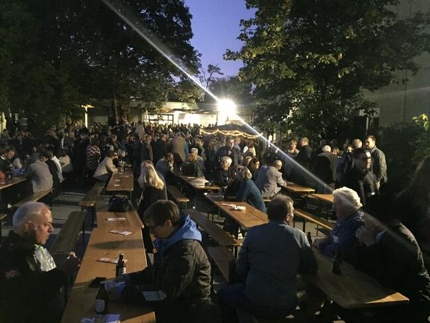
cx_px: 215
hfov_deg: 61.6
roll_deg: -2.2
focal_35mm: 29
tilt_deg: -3.9
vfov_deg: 48.3
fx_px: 360
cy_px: 162
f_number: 2.2
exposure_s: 1/17
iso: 1000
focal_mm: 4.15
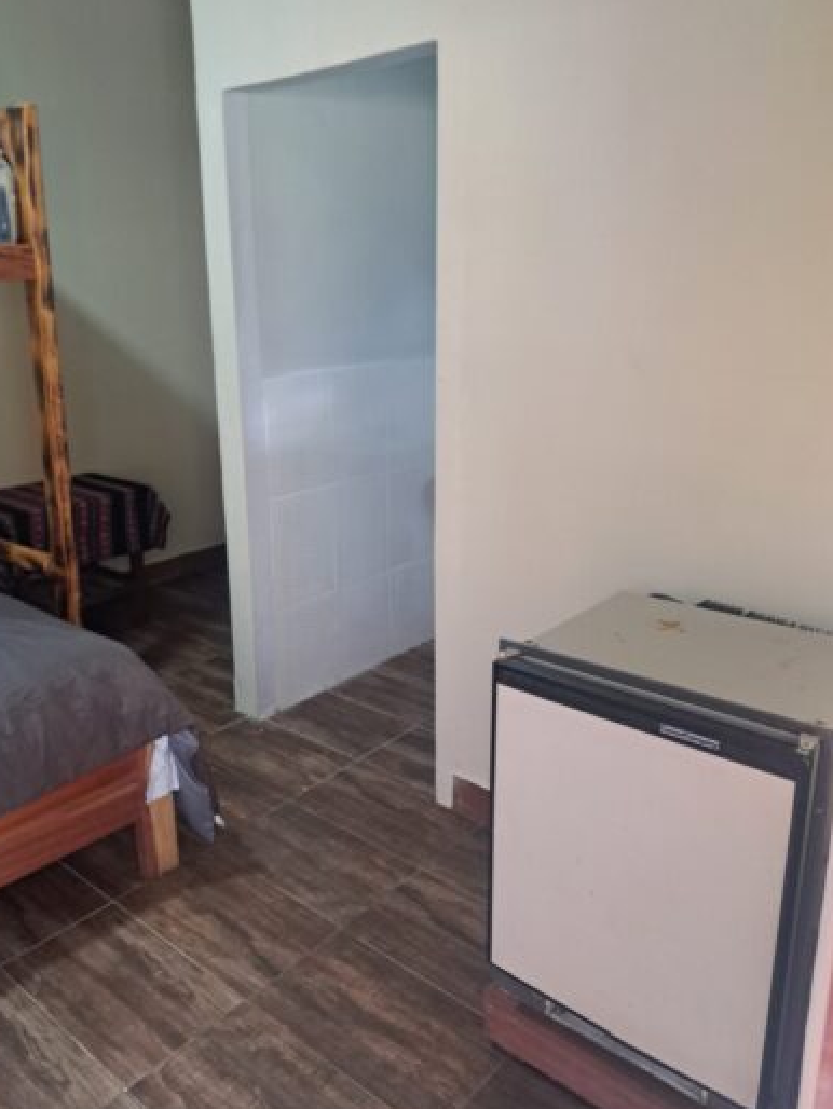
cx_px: 354
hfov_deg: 49.6
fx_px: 898
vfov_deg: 63.4
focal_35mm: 28
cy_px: 533
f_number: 1.8
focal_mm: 5.23
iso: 400
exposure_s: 1/40
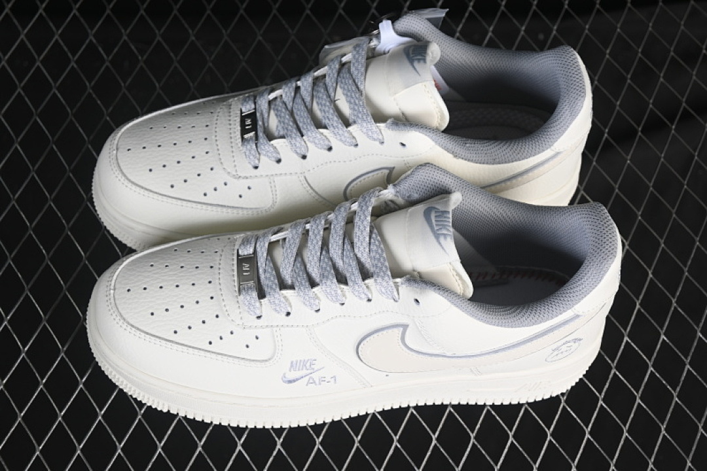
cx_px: 354
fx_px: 1473
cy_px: 236
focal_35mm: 75
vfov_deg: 18.2
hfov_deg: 27.0
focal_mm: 50
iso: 160
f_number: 7.1
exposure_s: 1/80
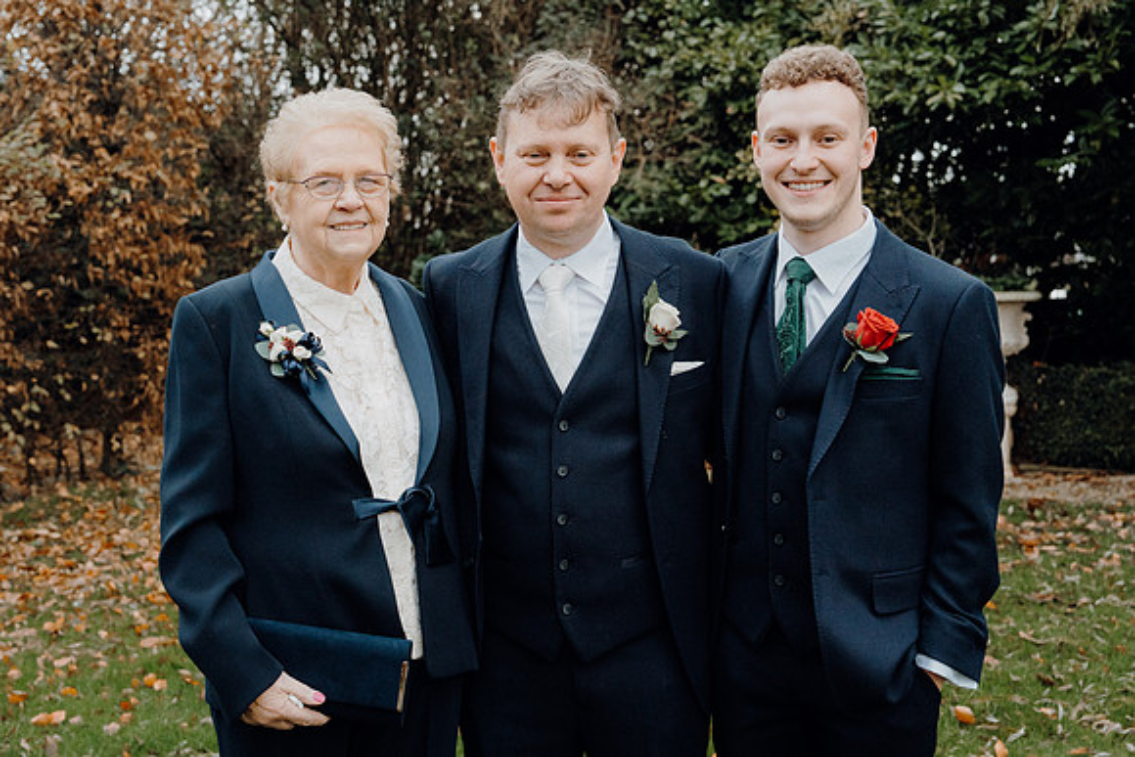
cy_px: 378
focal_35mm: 46
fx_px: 1451
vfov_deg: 29.3
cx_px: 568
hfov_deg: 42.7
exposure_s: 1/250
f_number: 5
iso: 5000
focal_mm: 46
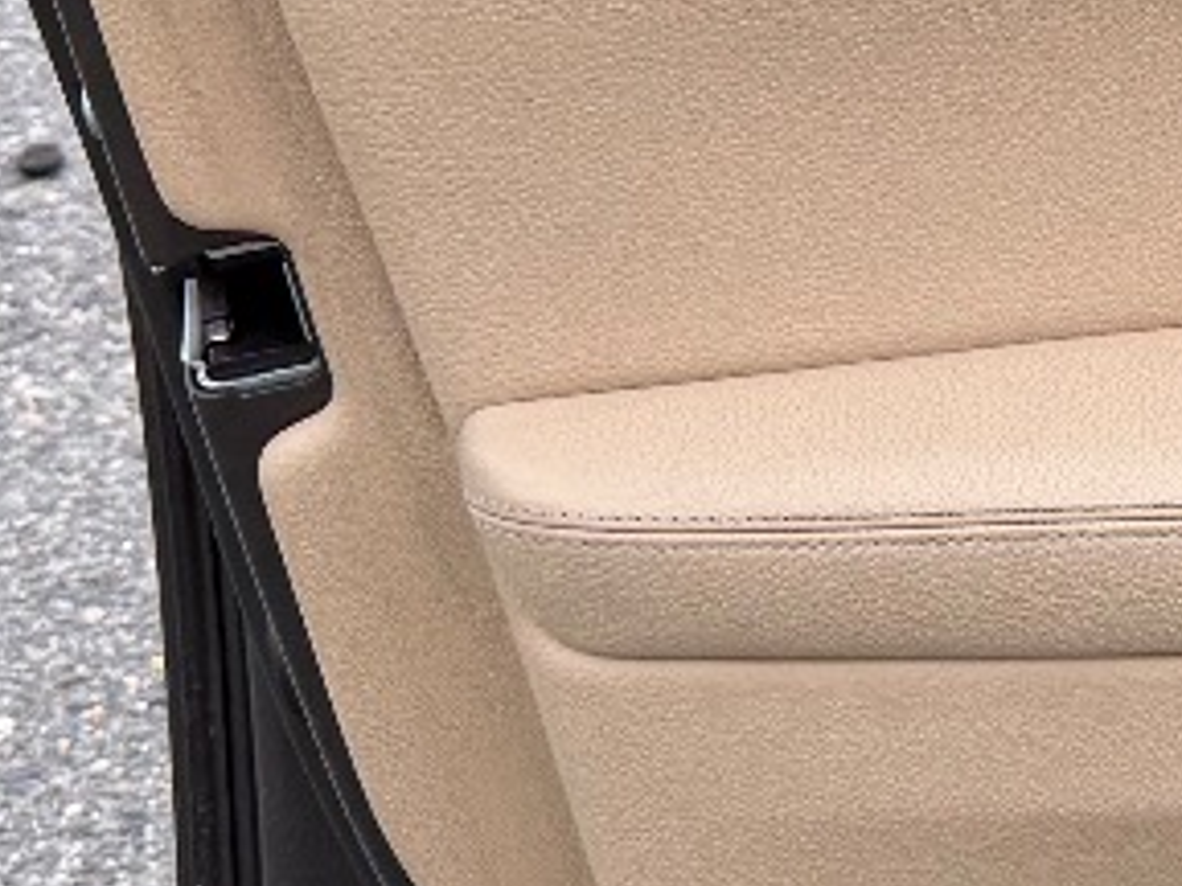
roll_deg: +1.7
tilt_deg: -18.9
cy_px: -443
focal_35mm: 120
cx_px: 1966
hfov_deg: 14.8
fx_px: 4098
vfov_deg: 11.8
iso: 80
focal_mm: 6.76
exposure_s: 1/423
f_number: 1.78
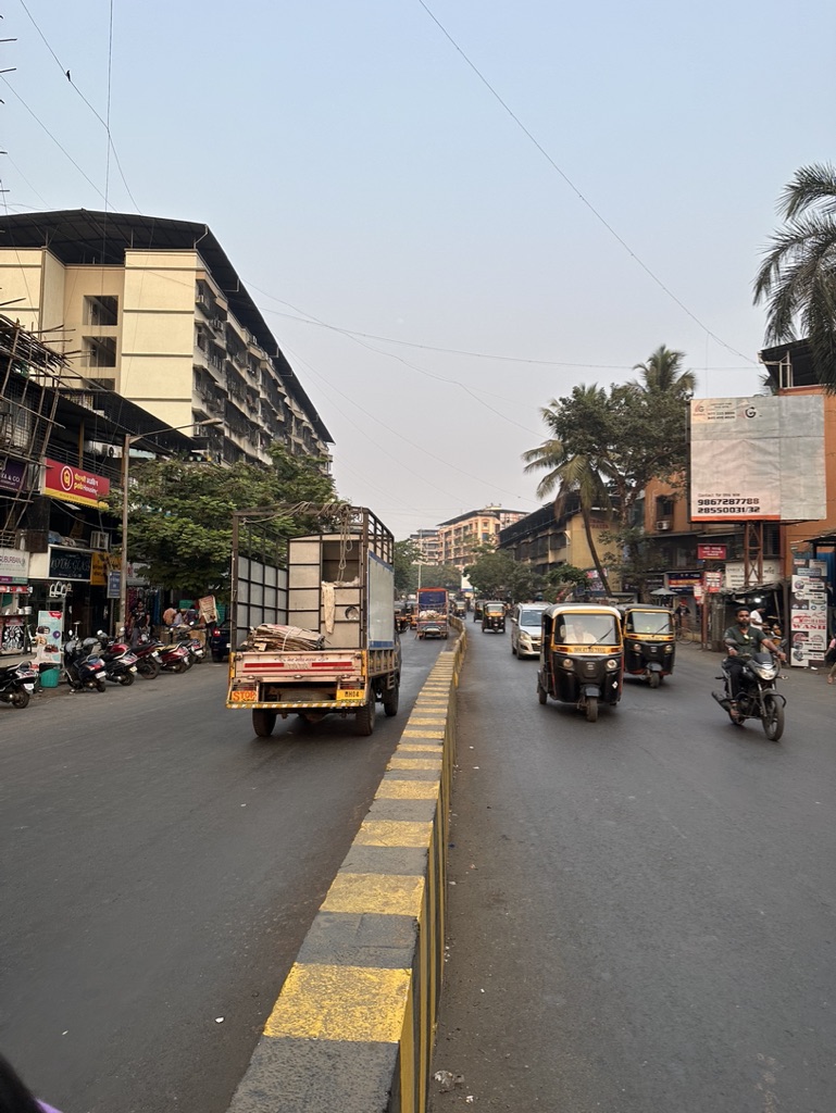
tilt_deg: +2.3
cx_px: 418
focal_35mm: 24
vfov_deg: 71.6
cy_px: 556
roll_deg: -2.7
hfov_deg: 56.9
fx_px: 772
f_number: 1.78
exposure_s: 1/894
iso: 80
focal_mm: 6.86
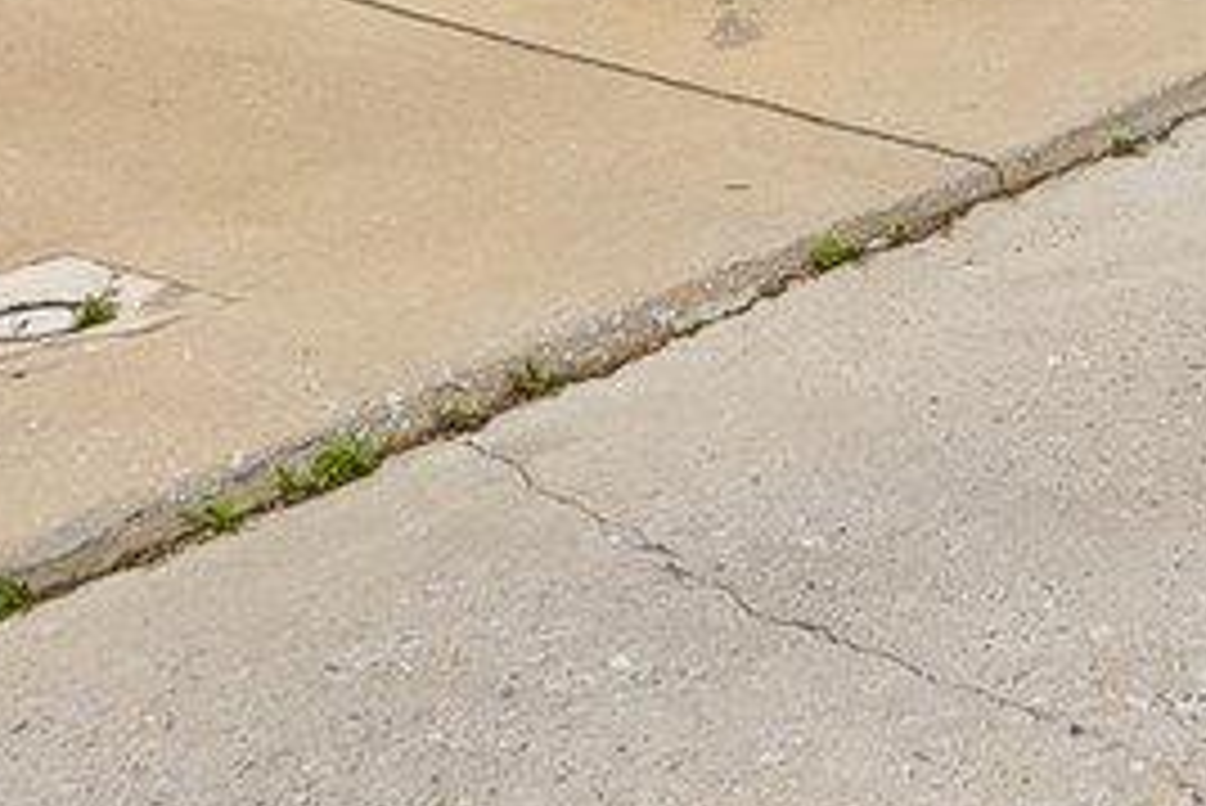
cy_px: -745
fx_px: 3586
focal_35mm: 107
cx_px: 1512
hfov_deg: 18.0
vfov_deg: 11.6
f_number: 8
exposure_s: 1/125
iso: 100
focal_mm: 14
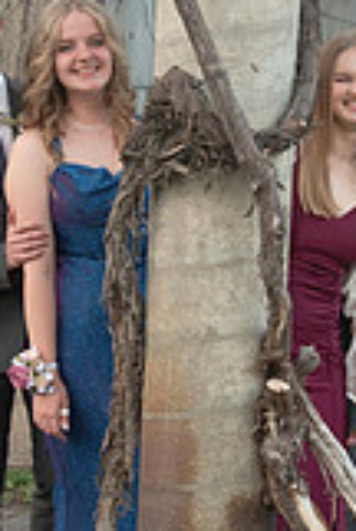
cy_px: 287
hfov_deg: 13.0
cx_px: 214
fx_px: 1565
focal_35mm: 106
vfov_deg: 19.2
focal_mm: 38
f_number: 5.6
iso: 640
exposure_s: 1/125
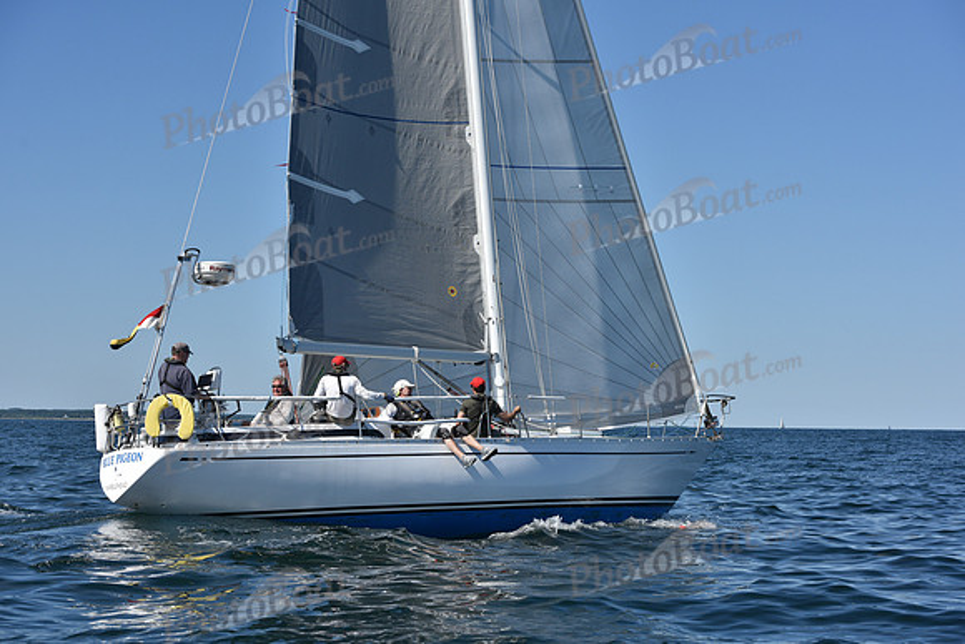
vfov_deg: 19.5
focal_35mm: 70
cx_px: 482
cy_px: 322
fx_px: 1877
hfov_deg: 28.8
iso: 250
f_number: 7.1
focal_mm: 70
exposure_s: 1/1600
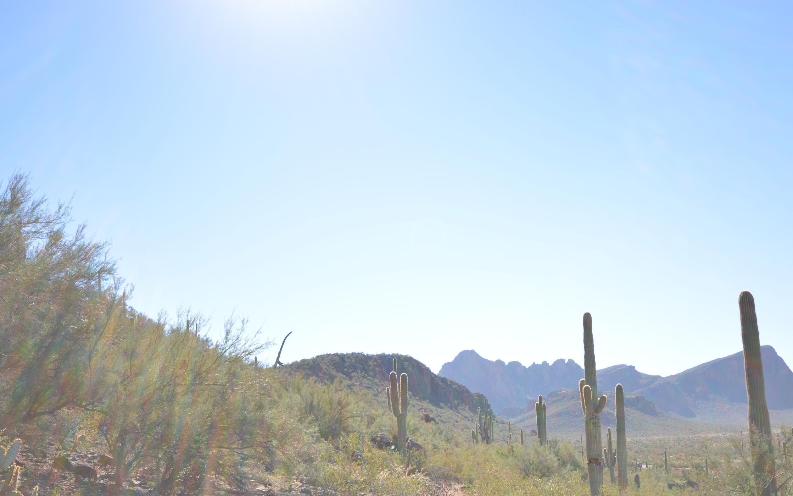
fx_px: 886
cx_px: 481
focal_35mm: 41
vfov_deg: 30.9
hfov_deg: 47.9
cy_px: 354
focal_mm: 20
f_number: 5.6
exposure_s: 1/200
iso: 100
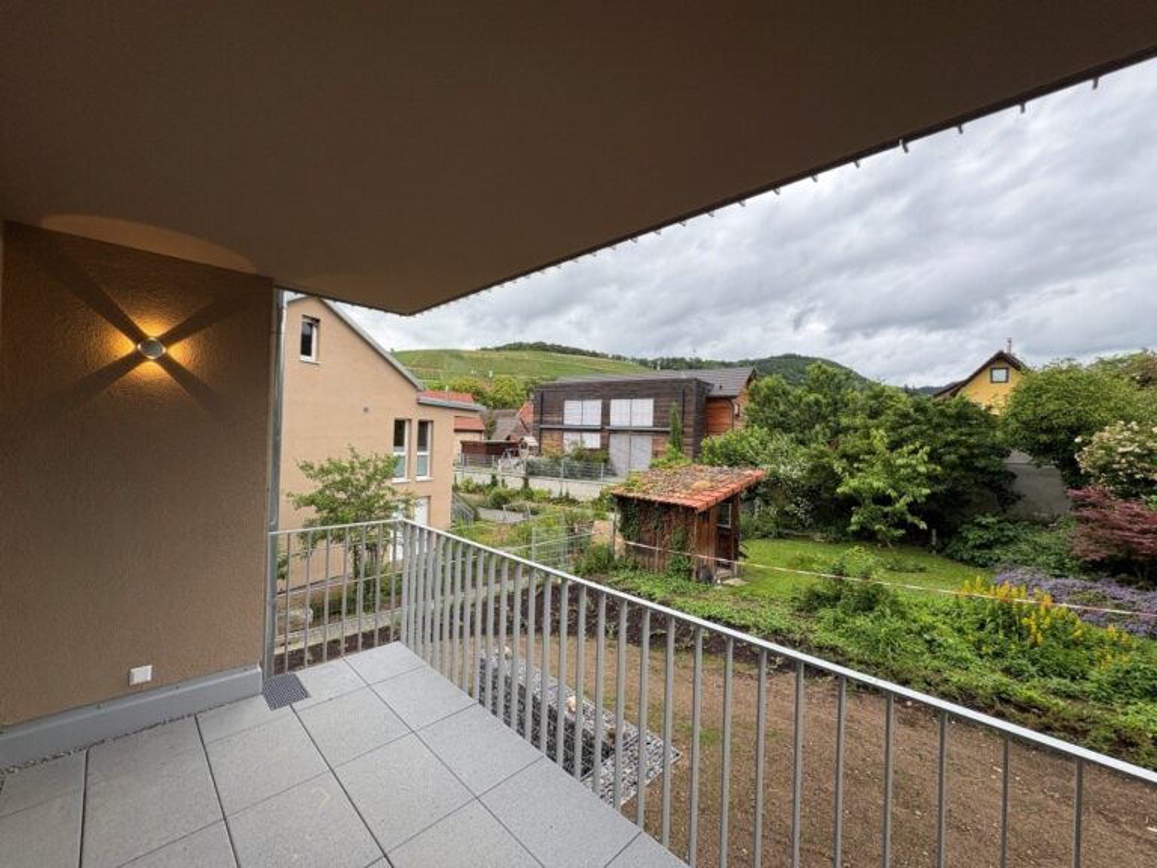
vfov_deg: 85.7
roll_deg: -1.7
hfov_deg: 102.1
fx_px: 468
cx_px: 578
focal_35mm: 14
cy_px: 434
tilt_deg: +1.3
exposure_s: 1/505
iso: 40
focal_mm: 2.22
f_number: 2.2
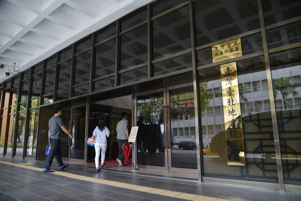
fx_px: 201
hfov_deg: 73.7
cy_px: 100
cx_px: 150
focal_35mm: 24
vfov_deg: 53.2
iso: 400
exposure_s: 1/125
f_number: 4
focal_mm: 24
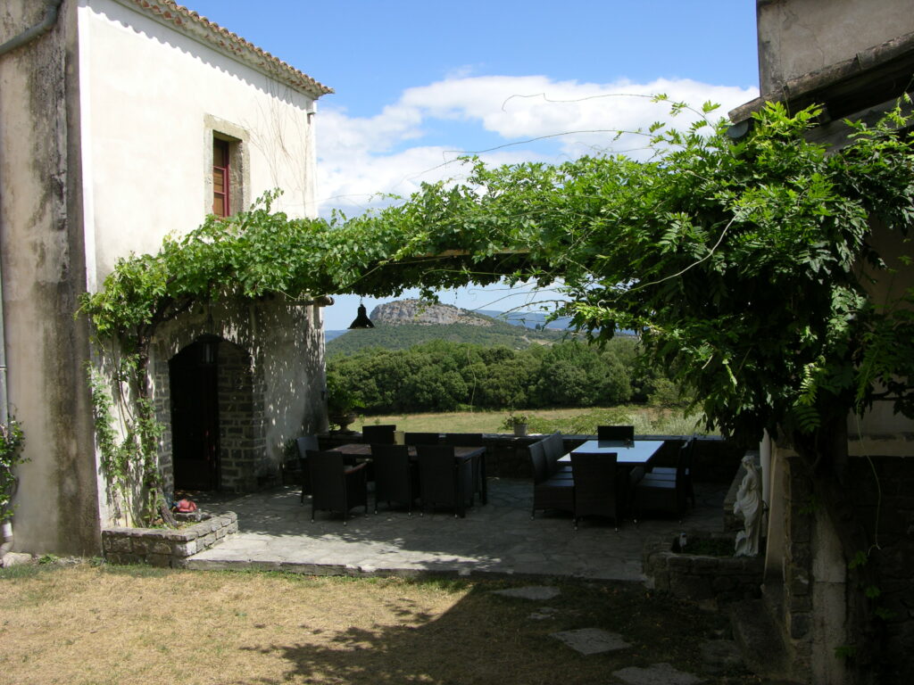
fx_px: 924
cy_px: 342
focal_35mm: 35
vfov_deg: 40.7
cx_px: 457
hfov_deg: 52.6
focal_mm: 8.9
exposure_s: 1/204
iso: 50
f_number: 6.3
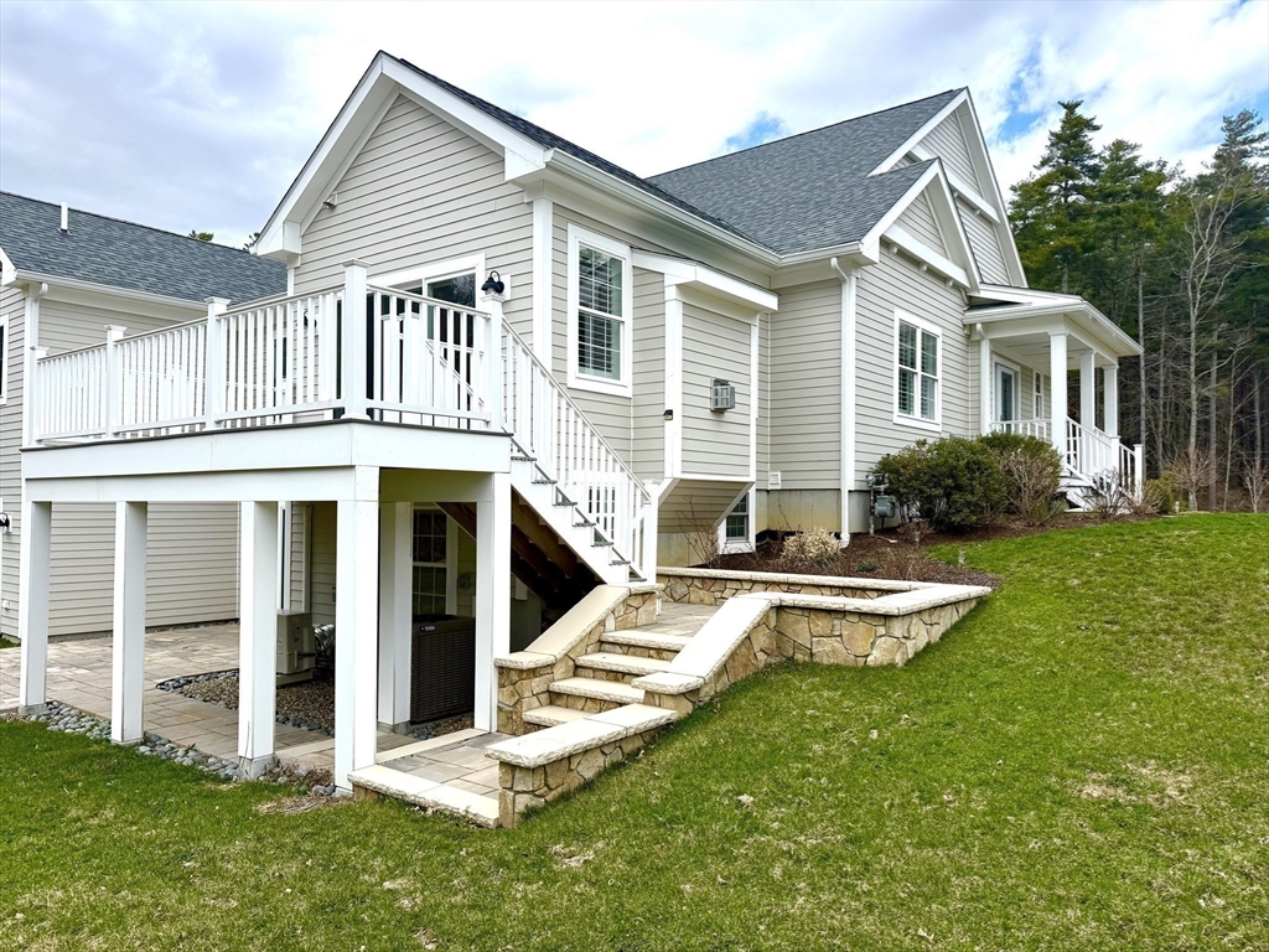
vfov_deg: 56.8
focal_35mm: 24
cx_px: 634
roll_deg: -0.3
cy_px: 476
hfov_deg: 71.6
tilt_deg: +1.4
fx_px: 880
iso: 80
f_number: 1.78
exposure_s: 1/3021
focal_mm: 6.76
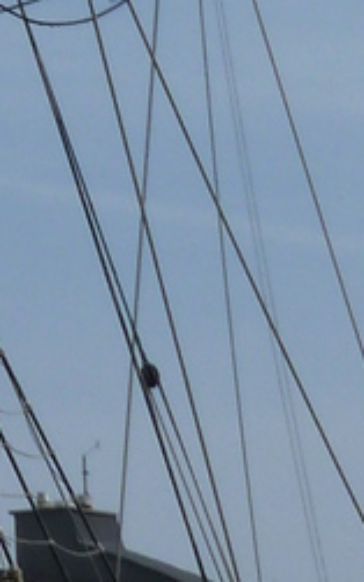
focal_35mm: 426
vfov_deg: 4.7
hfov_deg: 3.0
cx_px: -974
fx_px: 6758
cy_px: -1261
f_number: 5.6
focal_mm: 10.3
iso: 80
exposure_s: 1/640
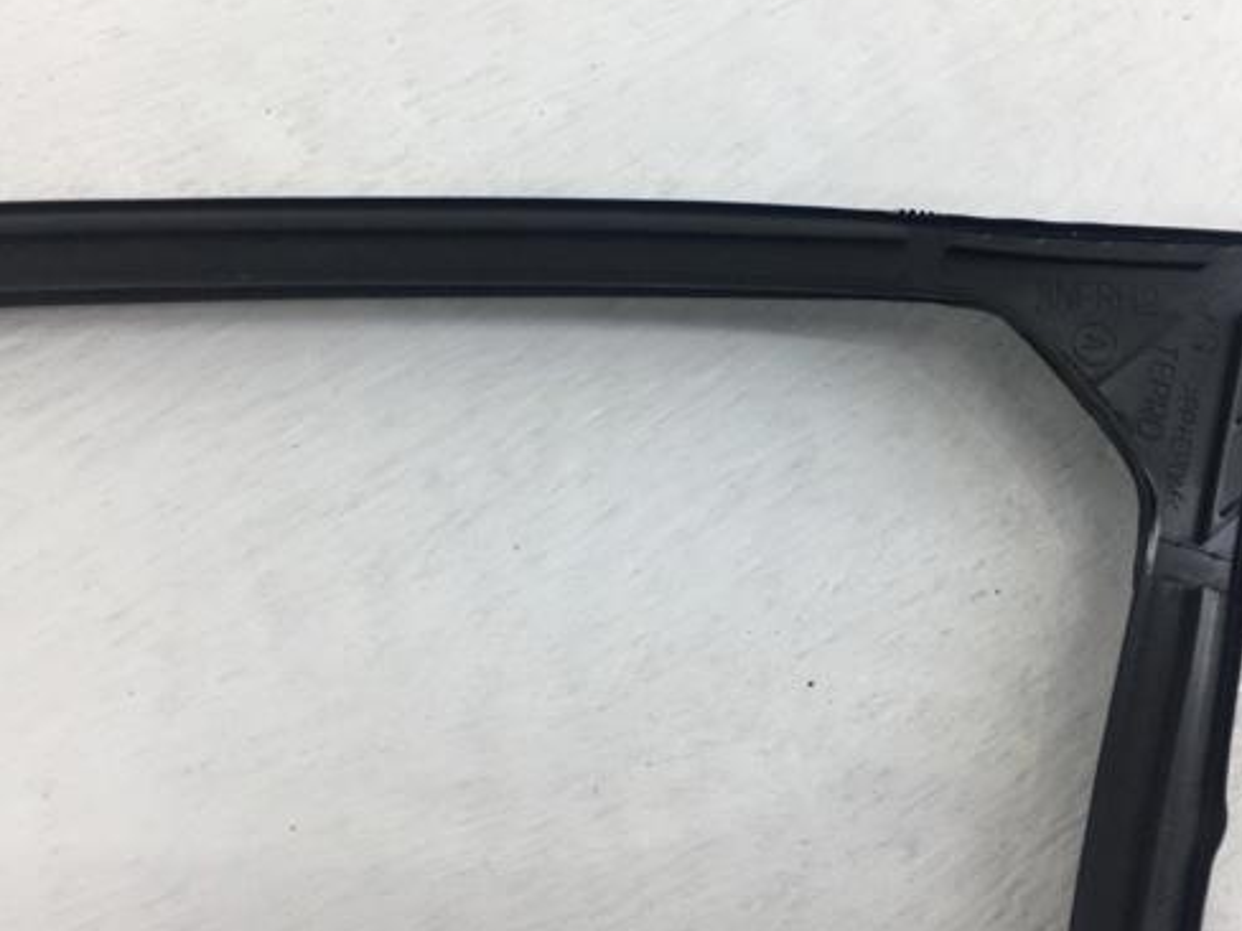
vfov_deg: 37.7
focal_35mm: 38
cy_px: 407
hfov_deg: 48.9
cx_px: 690
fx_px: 1363
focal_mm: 4.15
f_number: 2.2
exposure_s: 1/100
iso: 32
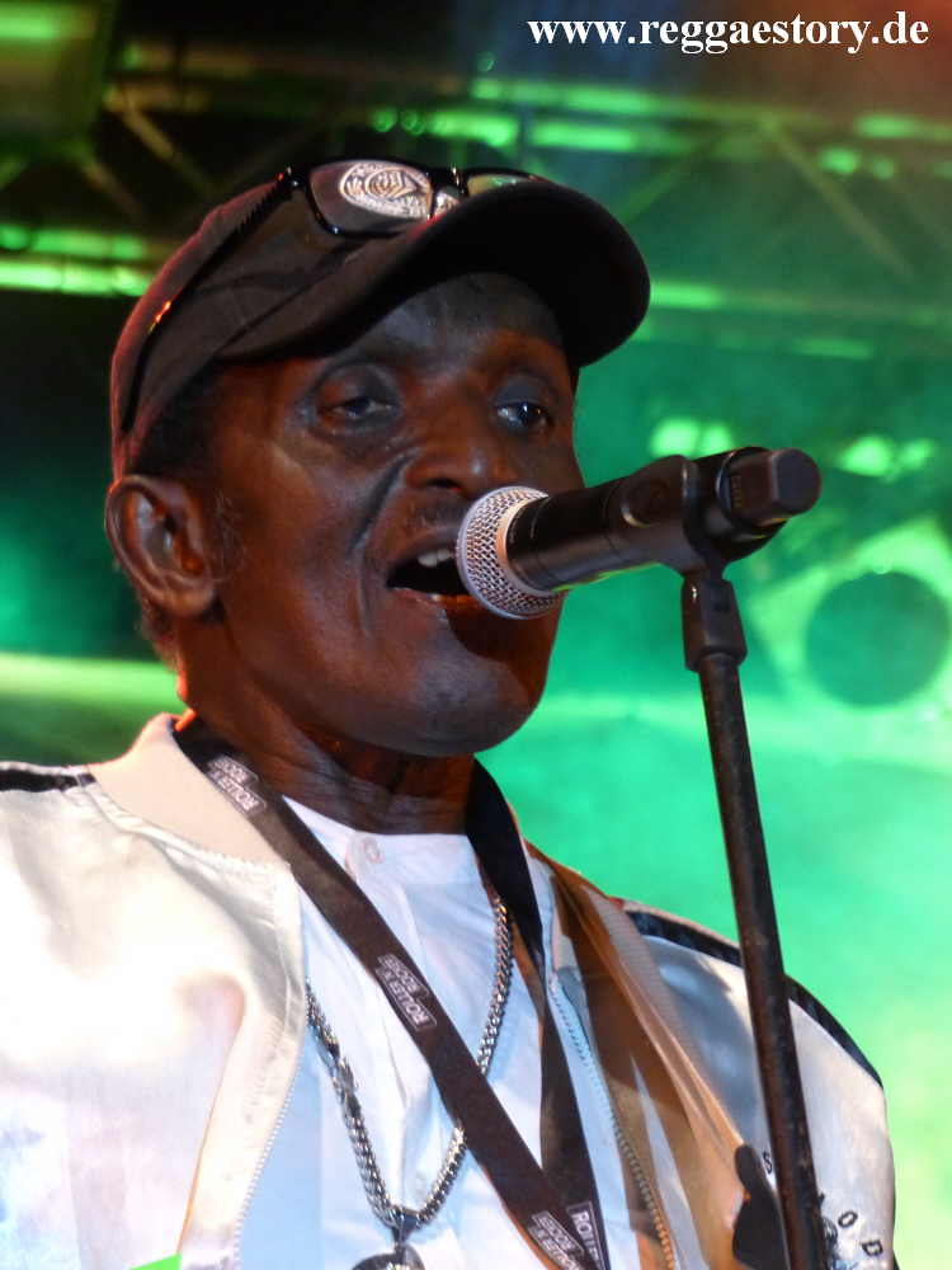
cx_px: 476
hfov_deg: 7.6
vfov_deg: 10.1
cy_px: 635
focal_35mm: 195
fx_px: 7150
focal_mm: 35.1
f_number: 2.8
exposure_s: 1/50
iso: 400
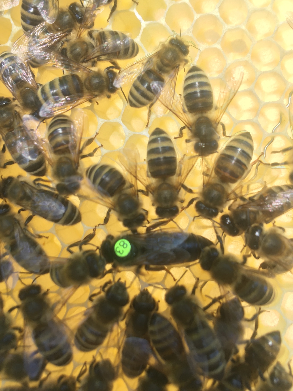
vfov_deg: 53.7
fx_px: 384
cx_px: 153
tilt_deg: -48.5
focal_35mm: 34
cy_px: 164
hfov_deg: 41.8
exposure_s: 1/127
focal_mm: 4.15
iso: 25
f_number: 2.2
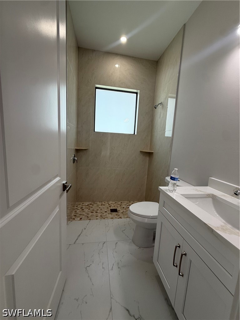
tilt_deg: -6.8
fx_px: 129
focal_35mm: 14
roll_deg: -3.6
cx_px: 120
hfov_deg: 85.7
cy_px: 160
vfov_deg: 102.1
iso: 80
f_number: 2.2
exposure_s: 1/120
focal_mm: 2.22
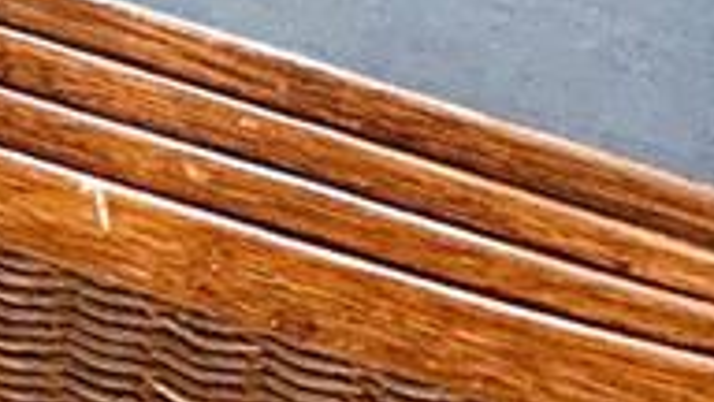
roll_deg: +1.7
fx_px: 3351
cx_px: 41
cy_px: -1407
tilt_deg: -15.3
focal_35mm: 177
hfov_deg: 12.1
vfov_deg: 5.6
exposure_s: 1/60
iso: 50
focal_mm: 4.25
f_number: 1.8
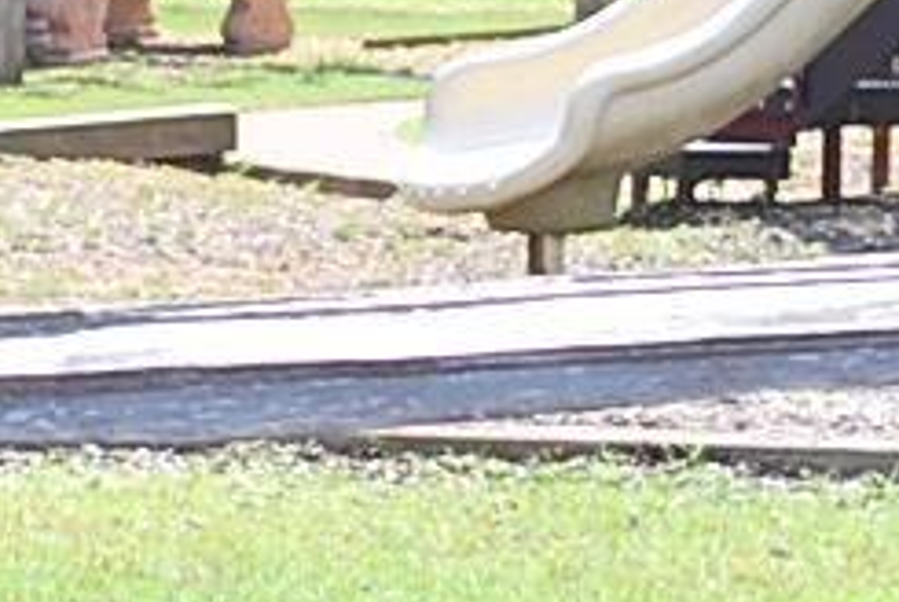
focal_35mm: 261
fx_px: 6525
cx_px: 349
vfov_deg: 5.3
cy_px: 92
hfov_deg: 7.9
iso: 100
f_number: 8
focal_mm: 22
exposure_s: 1/250
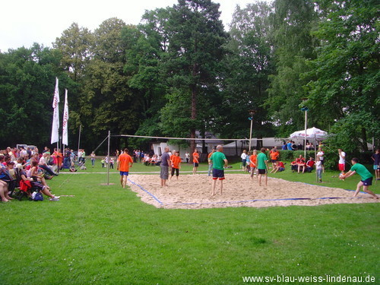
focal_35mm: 39
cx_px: 190
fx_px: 428
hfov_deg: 47.9
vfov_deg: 36.8
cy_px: 142
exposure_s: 1/180
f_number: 3.5
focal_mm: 6.6
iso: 80
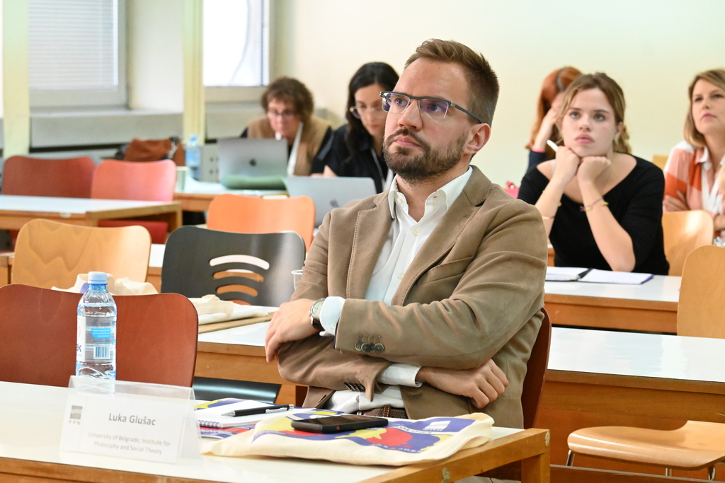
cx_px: 362
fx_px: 2266
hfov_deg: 18.2
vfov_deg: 12.2
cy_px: 242
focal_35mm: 112
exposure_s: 1/160
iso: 8000
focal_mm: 75
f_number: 5.6
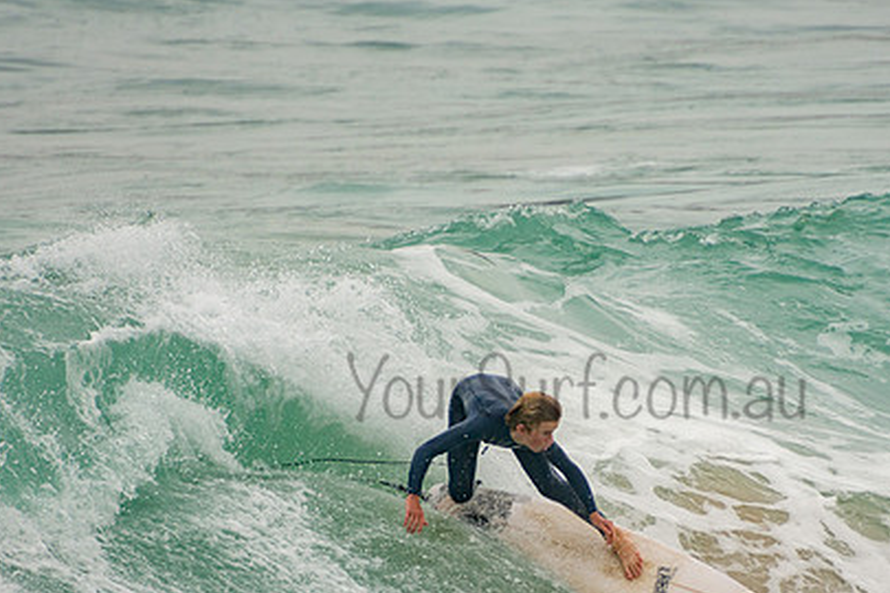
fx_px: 21259
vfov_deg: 1.6
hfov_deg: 2.4
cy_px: 368
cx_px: 574
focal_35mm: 860
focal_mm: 400
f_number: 5.6
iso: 220
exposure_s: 1/1250
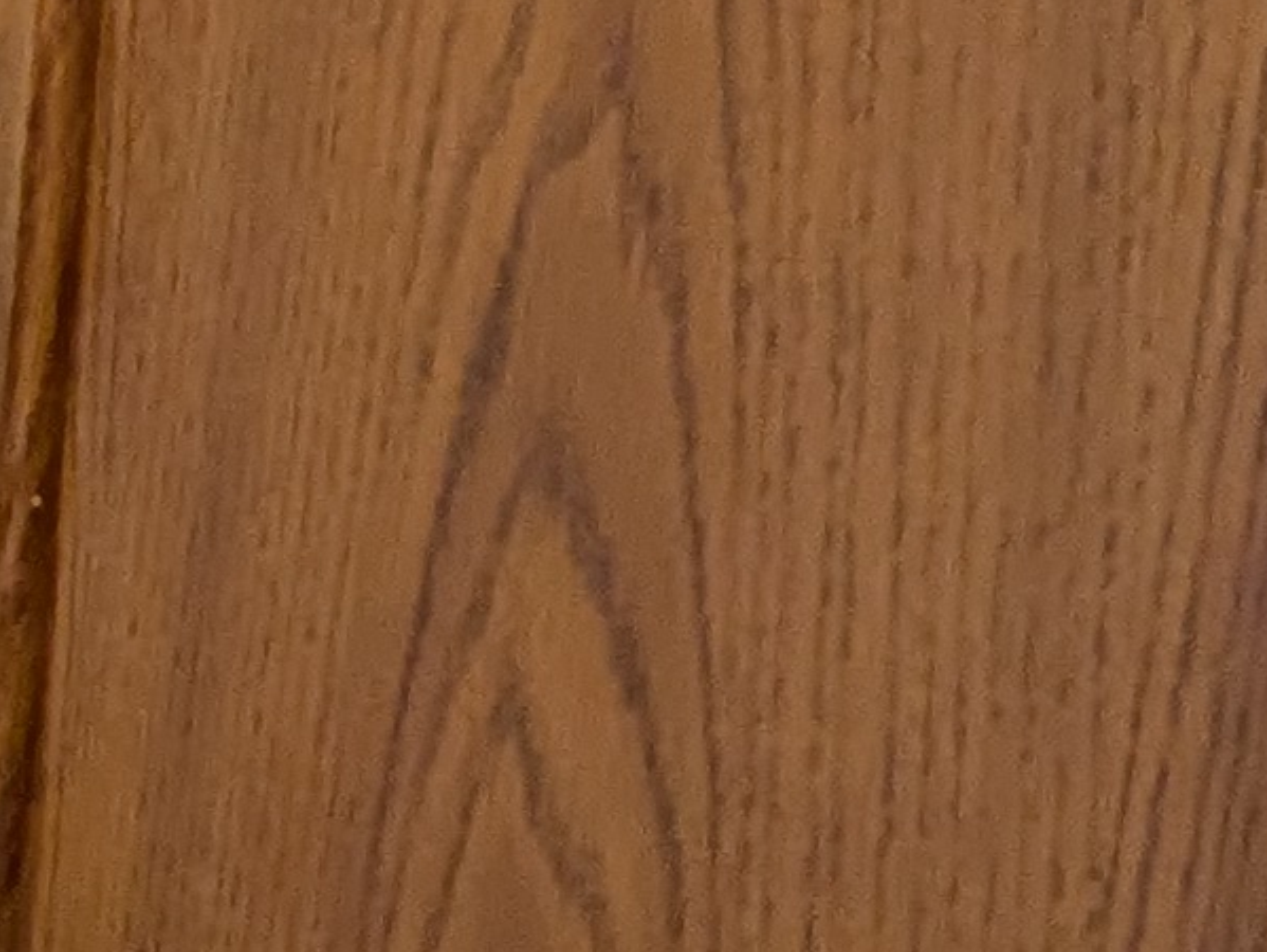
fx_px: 3955
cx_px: -2881
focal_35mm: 108
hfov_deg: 10.3
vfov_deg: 13.5
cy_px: 1009
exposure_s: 1/24
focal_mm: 1.83
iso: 51
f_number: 2.2
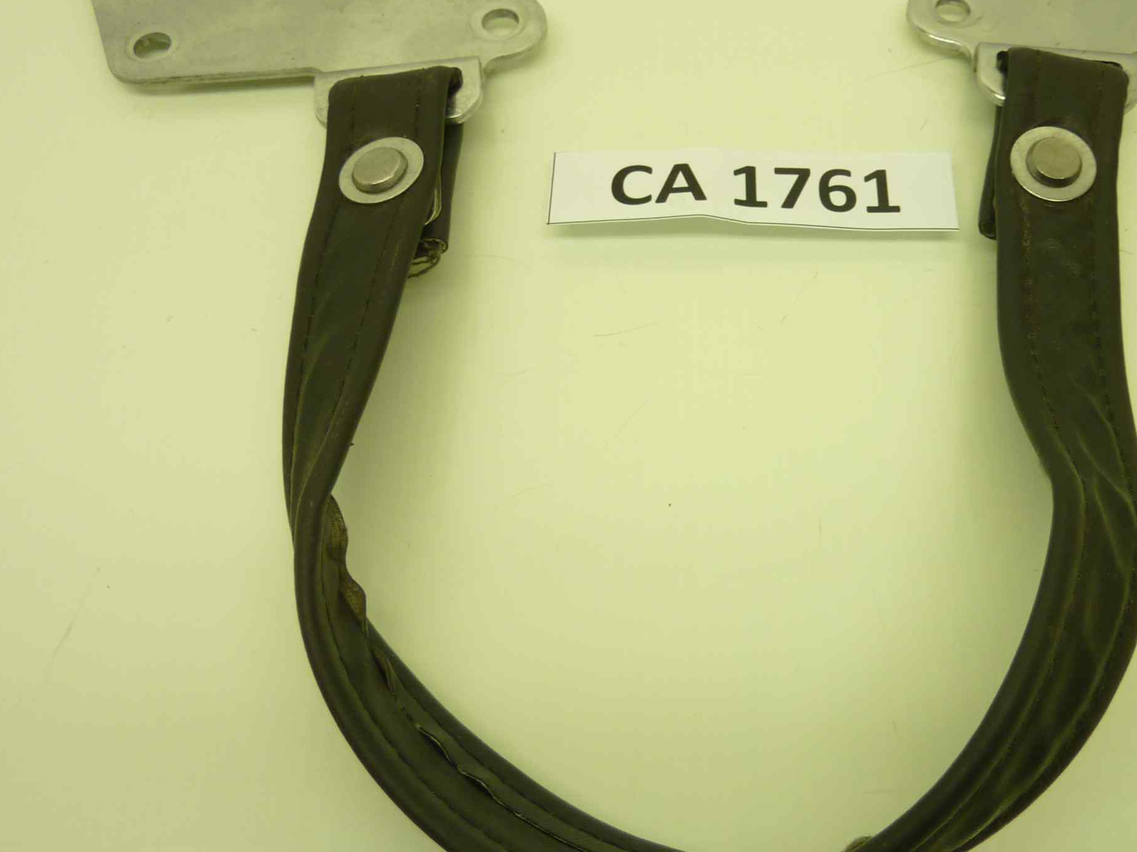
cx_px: 713
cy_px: 384
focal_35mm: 35
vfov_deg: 40.6
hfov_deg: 52.1
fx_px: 1149
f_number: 3.3
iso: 80
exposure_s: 1/30
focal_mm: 4.1
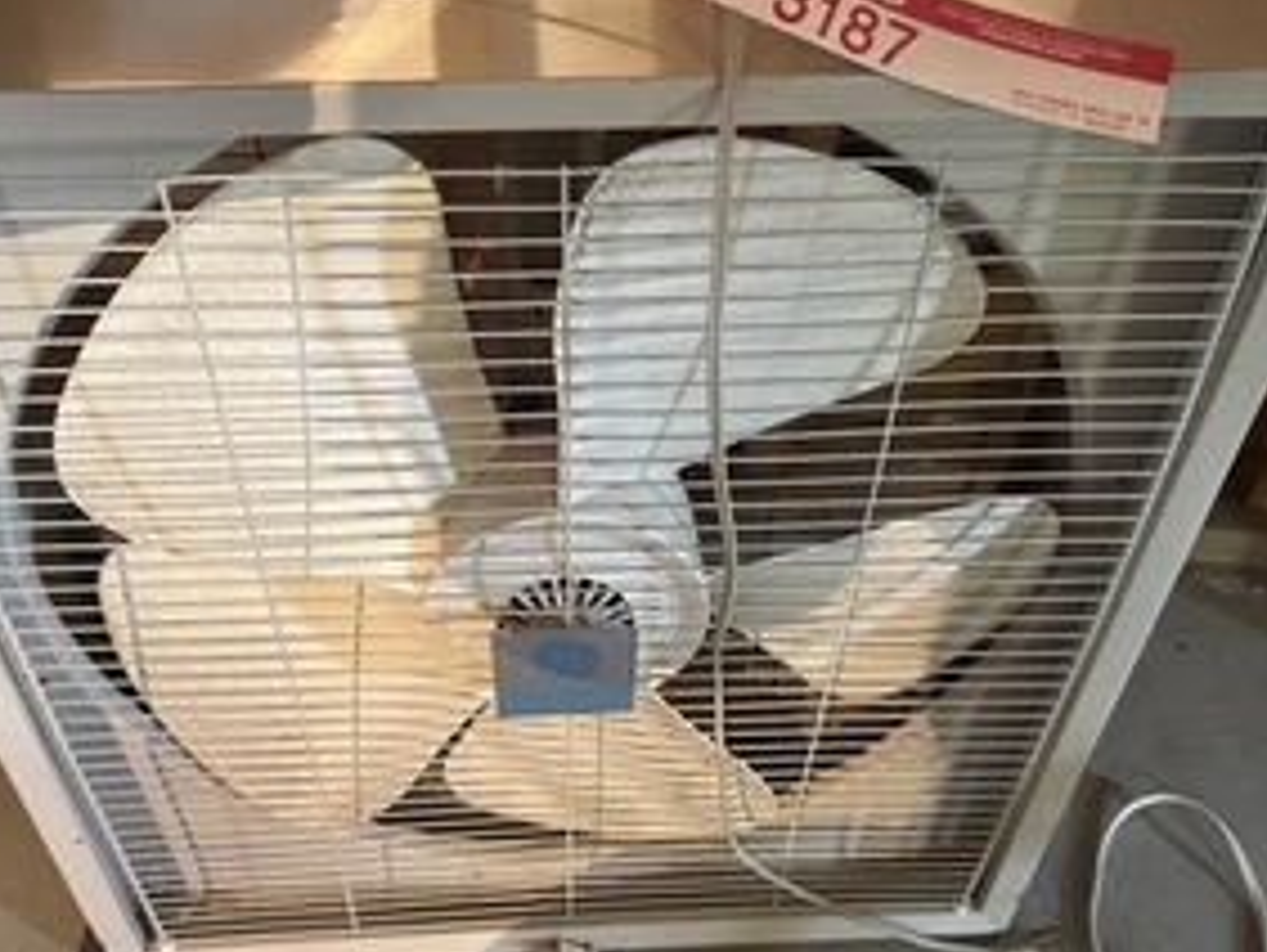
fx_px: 1246
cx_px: 593
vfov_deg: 41.2
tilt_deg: -50.3
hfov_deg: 53.9
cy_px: 656
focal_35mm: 34
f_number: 1.78
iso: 800
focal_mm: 6.76
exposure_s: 1/40
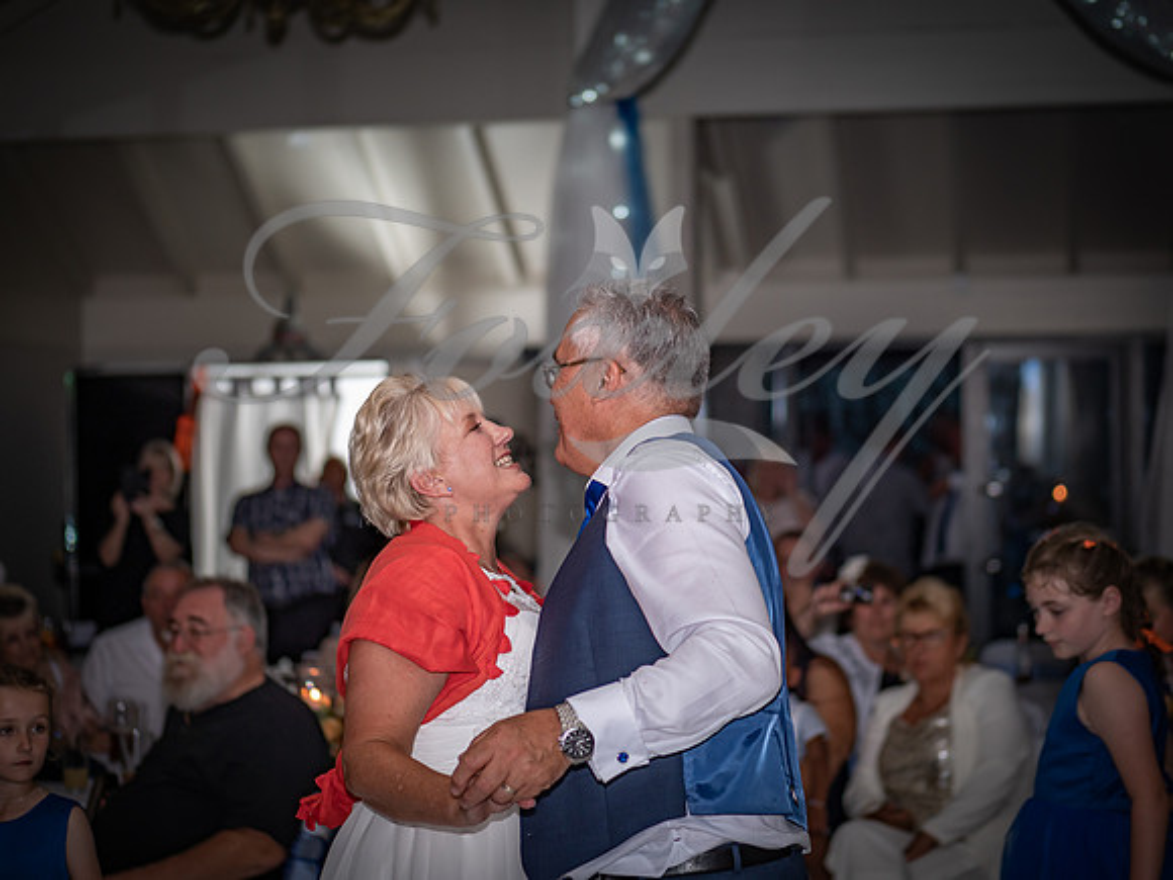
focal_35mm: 86
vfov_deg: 17.2
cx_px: 586
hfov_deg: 22.8
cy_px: 440
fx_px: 2914
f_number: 1.2
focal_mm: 43
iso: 100
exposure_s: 1/250
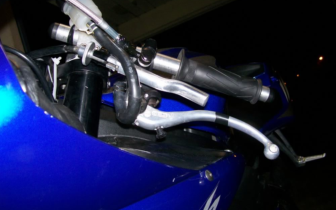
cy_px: 103
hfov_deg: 50.4
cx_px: 167
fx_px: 357
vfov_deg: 32.8
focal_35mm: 39
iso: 140
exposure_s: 1/64
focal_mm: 6
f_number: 2.7
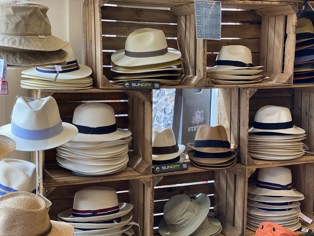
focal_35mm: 52
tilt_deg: -8.7
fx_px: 472
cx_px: 157
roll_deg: -2.0
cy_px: 118
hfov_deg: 36.8
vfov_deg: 28.0
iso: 250
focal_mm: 6
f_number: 2
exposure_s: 1/122
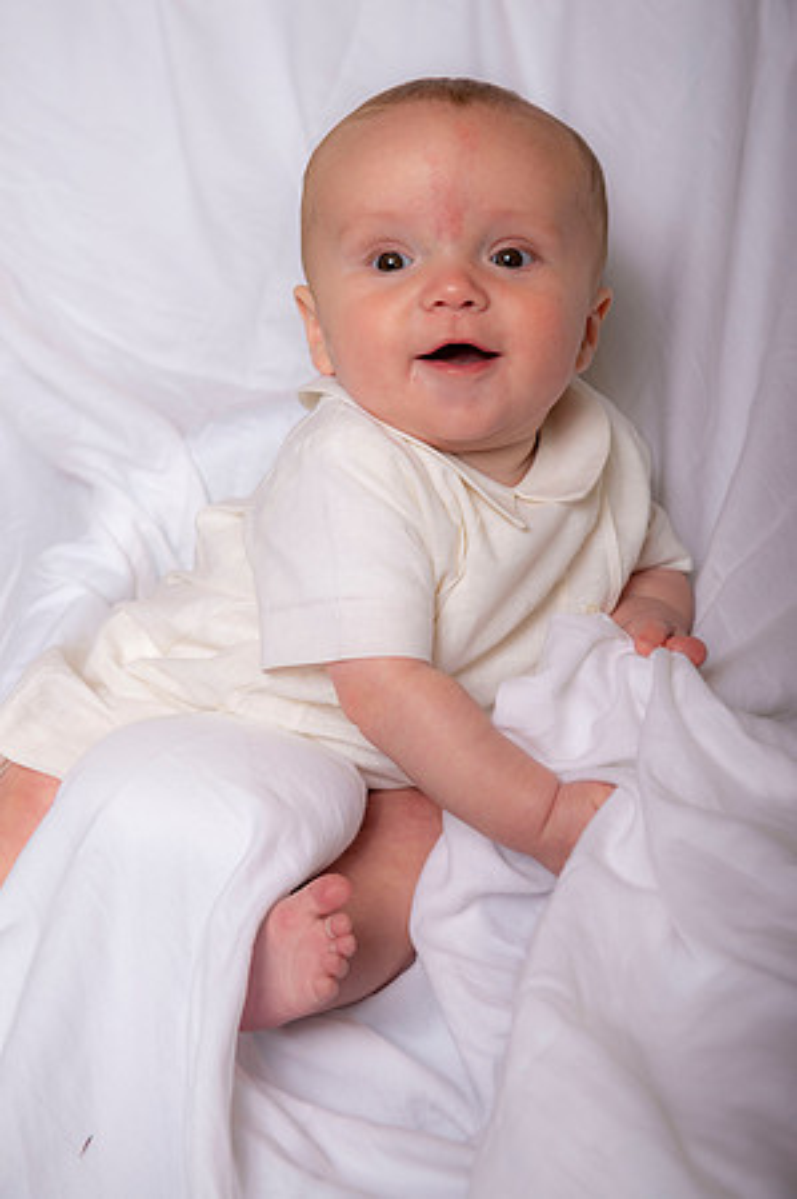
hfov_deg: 19.4
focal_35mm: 70
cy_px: 600
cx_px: 398
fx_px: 2330
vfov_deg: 28.9
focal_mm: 70
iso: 250
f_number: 5.6
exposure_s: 1/200
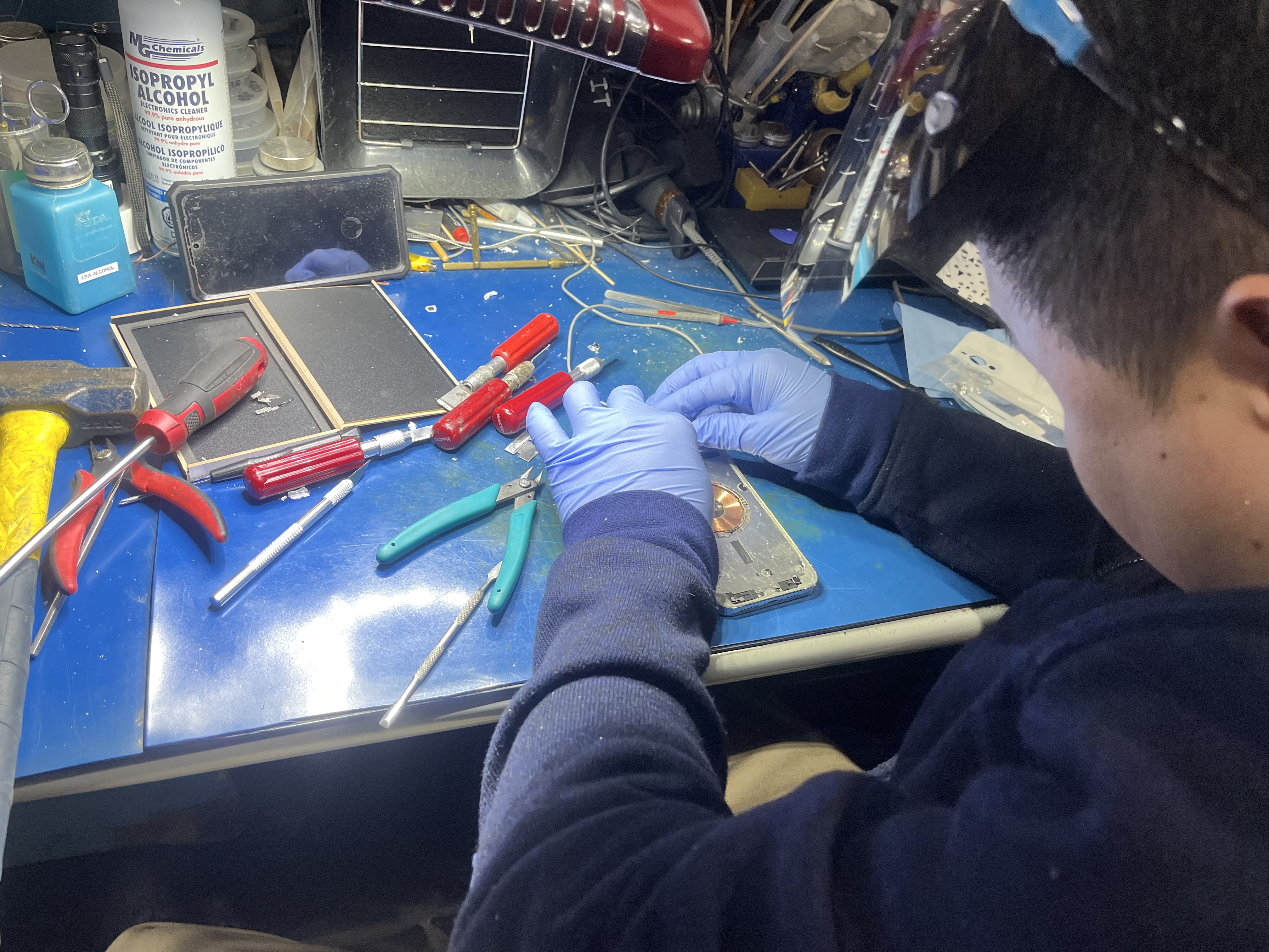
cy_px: 476
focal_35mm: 26
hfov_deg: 67.3
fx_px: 953
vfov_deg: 53.1
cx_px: 634
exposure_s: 1/110
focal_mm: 5.1
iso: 125
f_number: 1.6
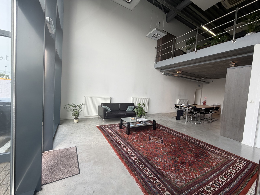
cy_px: 98
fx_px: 105
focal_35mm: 14
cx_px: 130
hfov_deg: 102.1
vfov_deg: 85.7
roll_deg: -4.7
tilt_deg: -3.0
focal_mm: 2.22
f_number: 2.2
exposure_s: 1/121
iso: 64
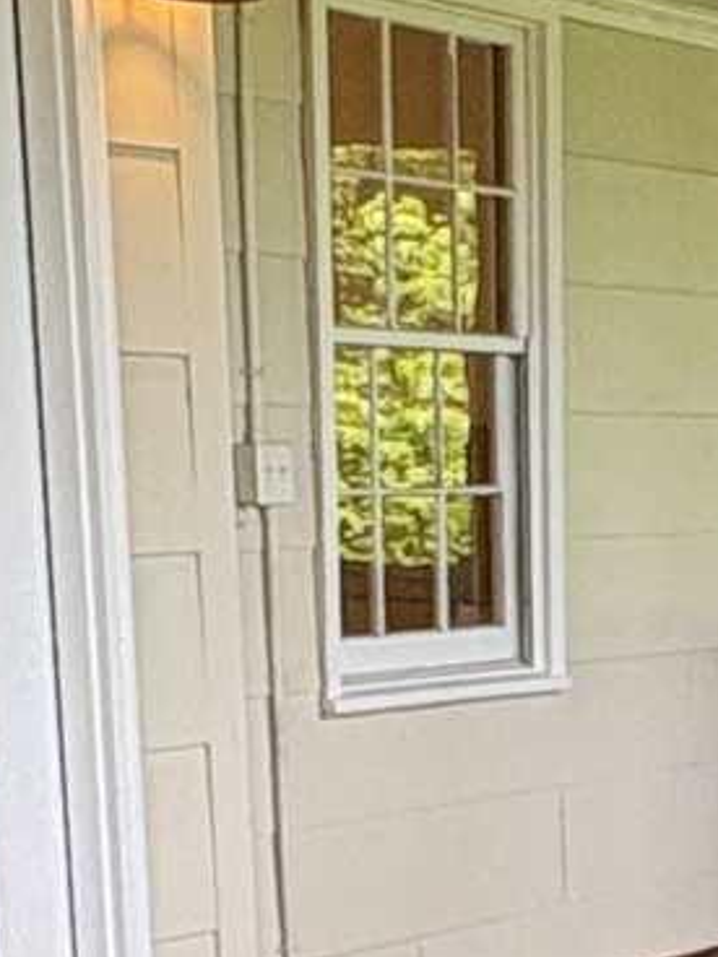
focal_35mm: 117
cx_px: 801
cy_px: 1386
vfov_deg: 15.6
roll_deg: +0.6
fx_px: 3236
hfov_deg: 12.4
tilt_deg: -17.2
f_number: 2.2
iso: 160
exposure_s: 1/99
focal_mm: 2.22
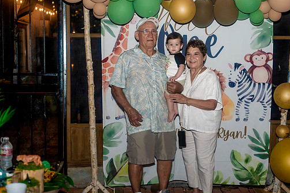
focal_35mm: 60
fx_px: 483
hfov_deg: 33.3
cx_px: 178
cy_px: 110
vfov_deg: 22.6
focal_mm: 48
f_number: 3.2
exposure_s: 1/200
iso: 2000
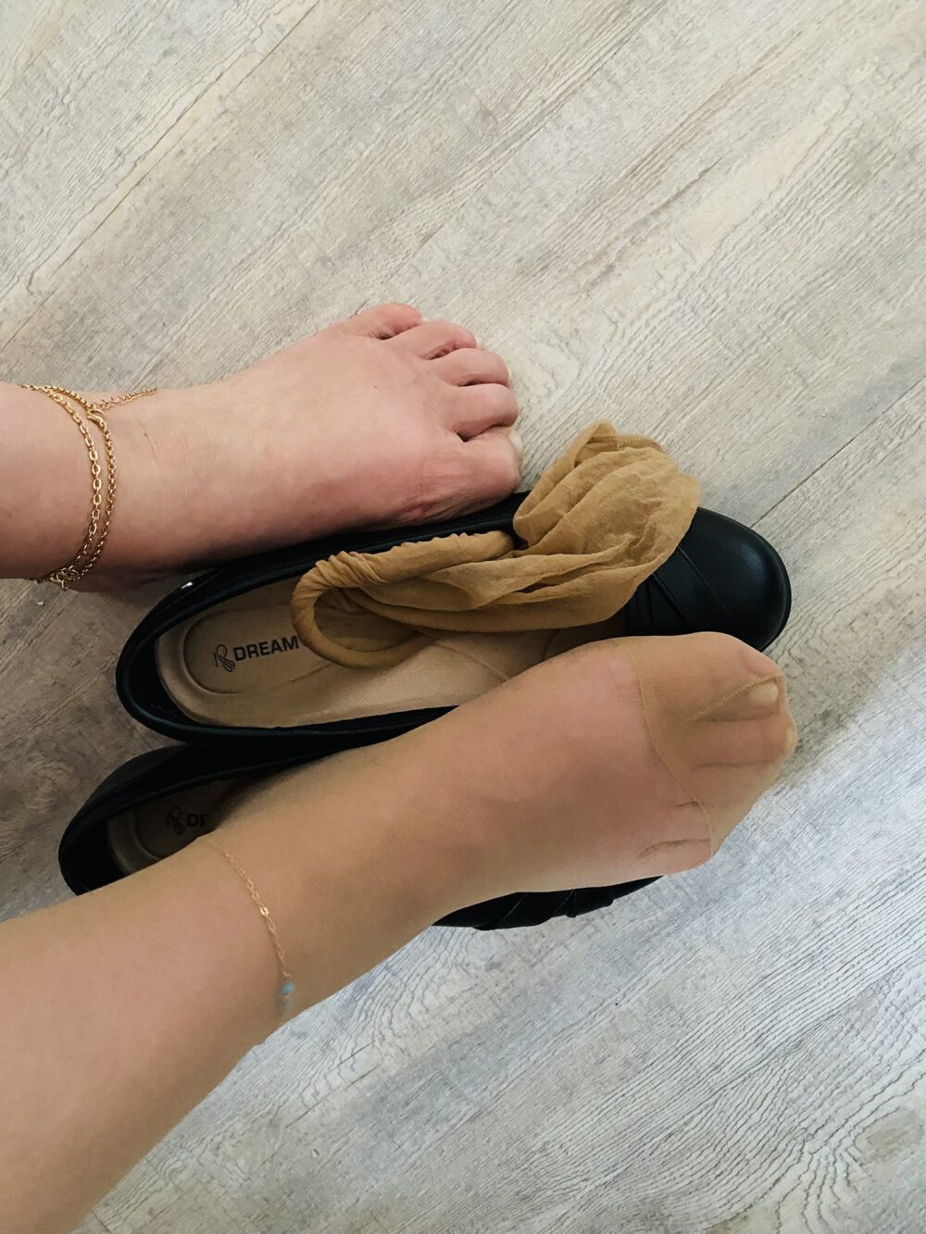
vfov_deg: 67.3
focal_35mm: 26
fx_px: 927
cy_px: 617
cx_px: 463
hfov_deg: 53.1
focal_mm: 4.25
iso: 800
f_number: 1.8
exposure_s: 1/30
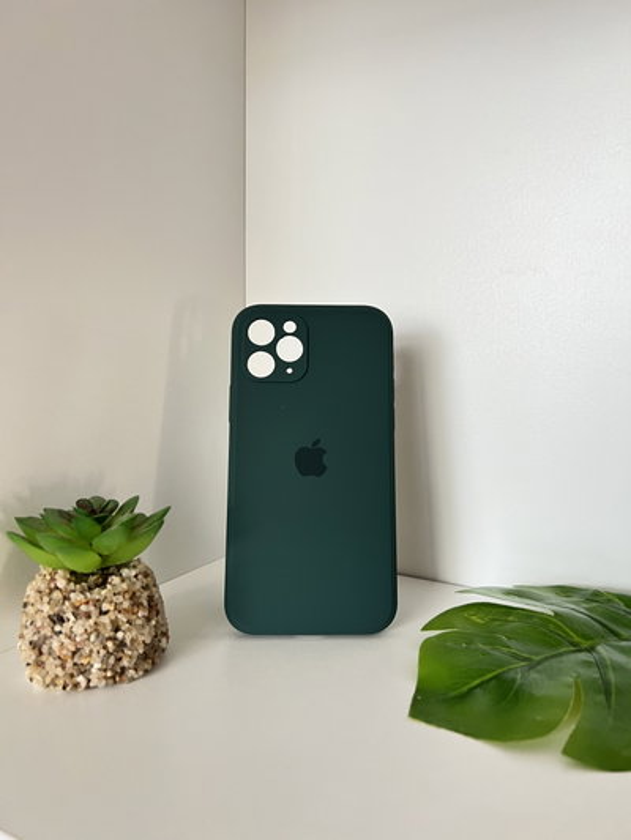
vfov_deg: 67.3
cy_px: 420
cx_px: 316
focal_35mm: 26
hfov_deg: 53.1
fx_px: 632
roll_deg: +0.8
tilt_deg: -6.4
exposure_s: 1/60
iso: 125
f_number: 1.5
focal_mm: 5.7
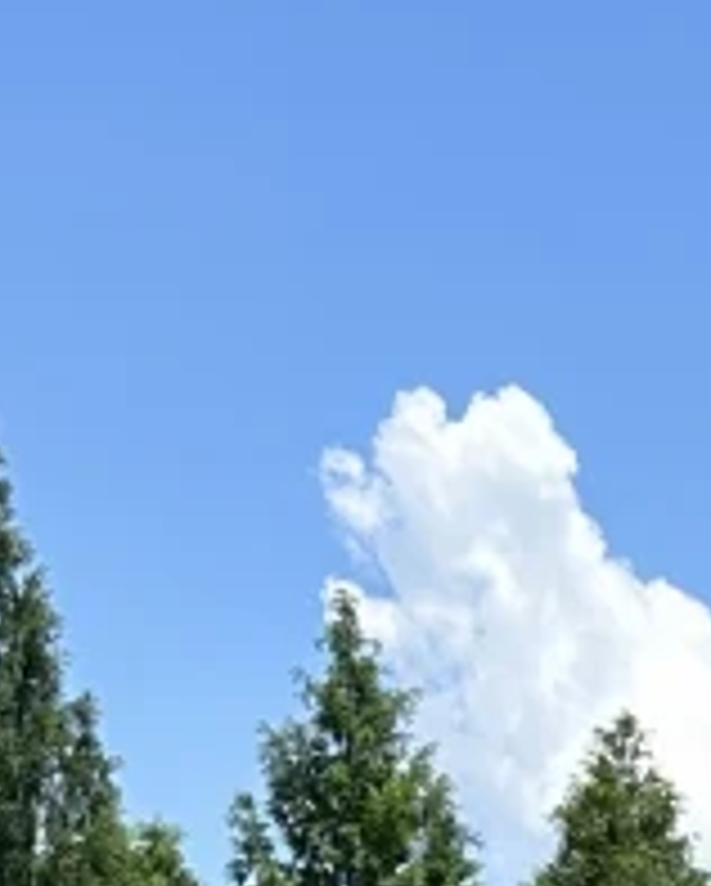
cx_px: 990
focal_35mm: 171
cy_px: 1812
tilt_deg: -1.9
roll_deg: -1.0
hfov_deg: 8.9
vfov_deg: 10.3
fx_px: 4491
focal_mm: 6.86
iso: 80
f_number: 1.78
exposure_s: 1/3861
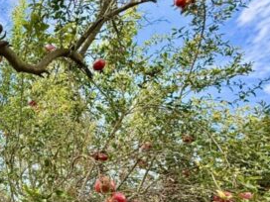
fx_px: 257
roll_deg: -0.8
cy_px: 149
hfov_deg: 43.4
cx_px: -25
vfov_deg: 41.8
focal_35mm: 33
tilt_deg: +19.0
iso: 64
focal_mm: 2.22
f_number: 2.2
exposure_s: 1/830
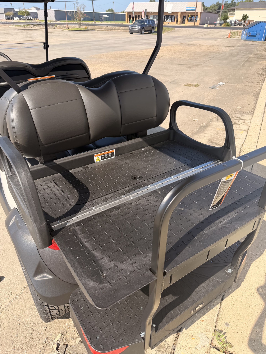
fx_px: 246
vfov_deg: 71.6
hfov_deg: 56.8
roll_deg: -0.7
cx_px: 133
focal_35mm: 24
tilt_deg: -30.9
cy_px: 177
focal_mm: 6.76
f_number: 1.78
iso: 80
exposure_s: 1/2299
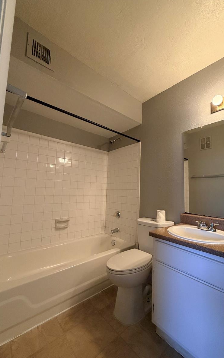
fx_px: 146
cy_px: 180
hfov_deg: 74.0
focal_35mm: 15
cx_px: 134
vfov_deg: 101.5
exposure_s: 1/60
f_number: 2.2
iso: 200
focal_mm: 2.22
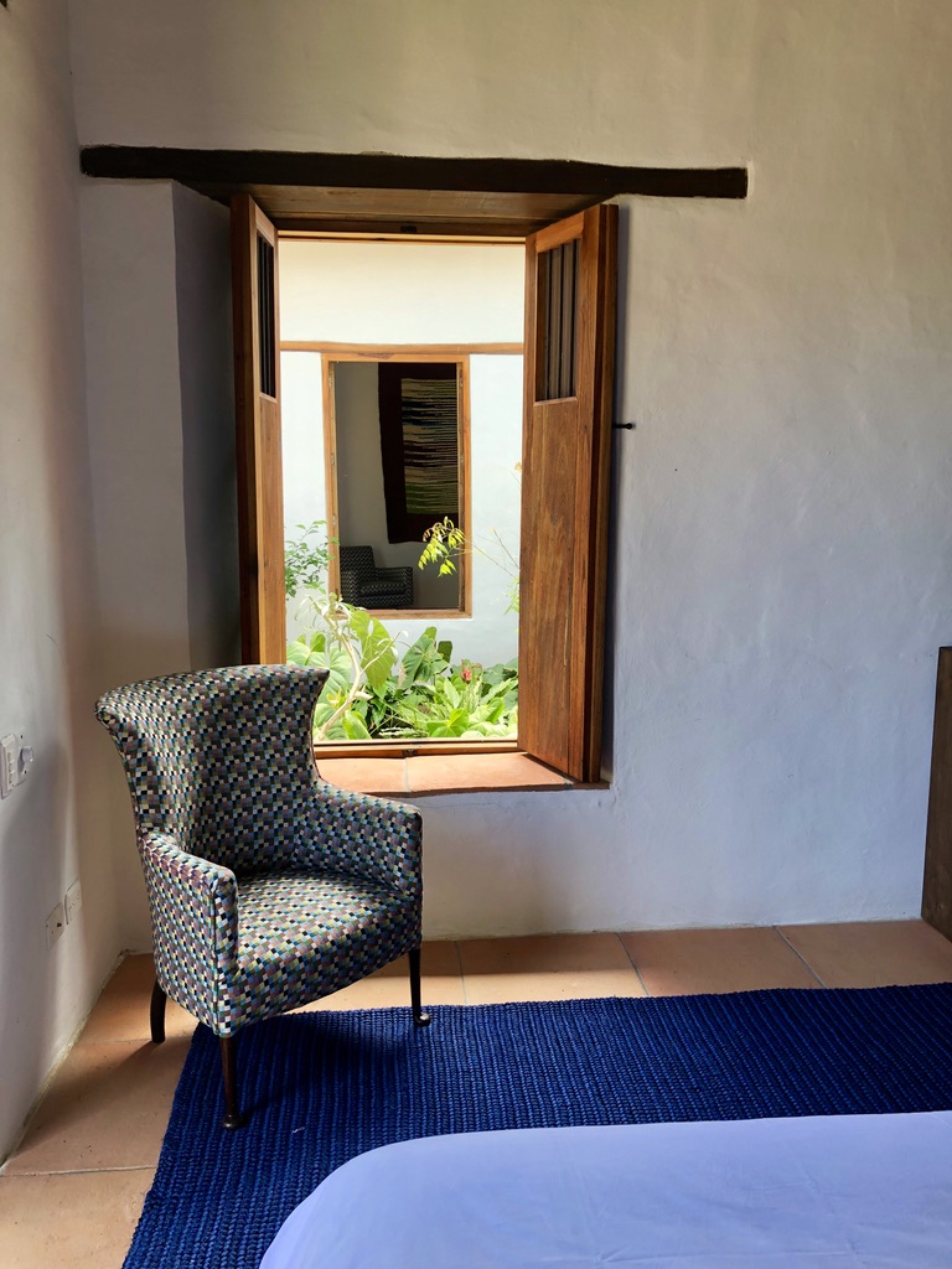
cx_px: 476
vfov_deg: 63.4
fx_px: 1027
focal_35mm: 28
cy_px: 634
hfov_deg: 49.7
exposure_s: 1/120
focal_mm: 4
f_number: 1.8
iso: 40
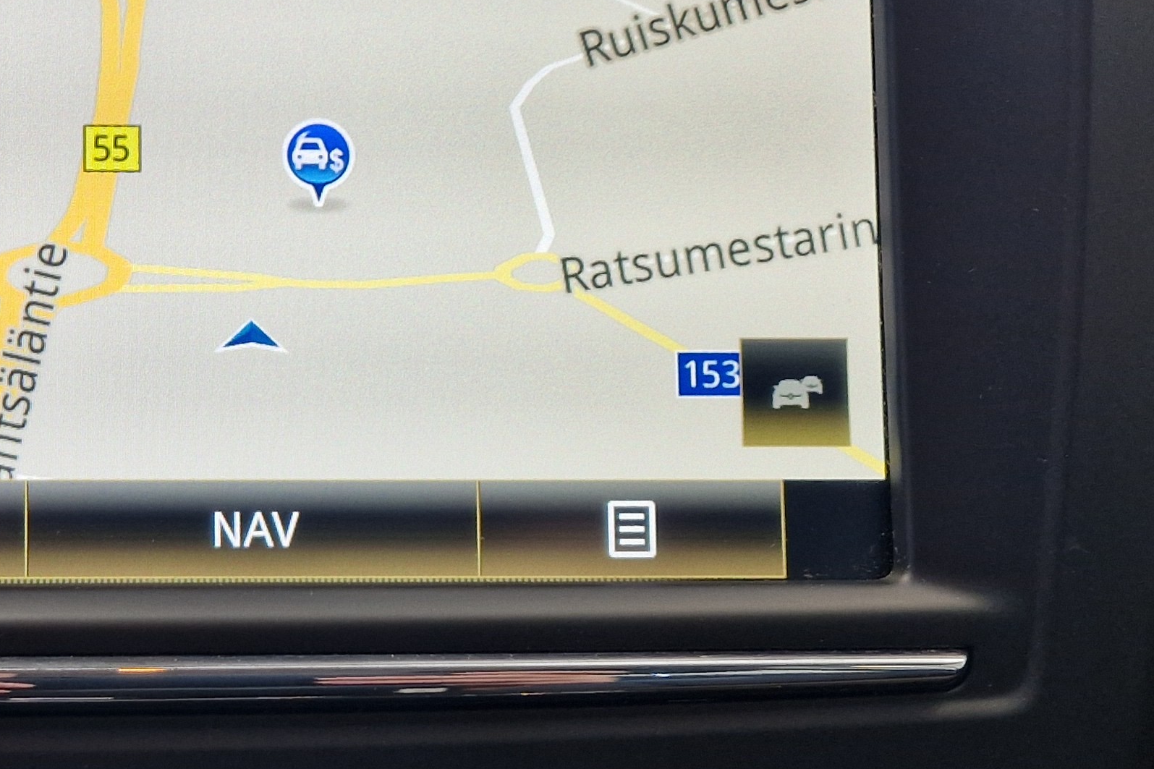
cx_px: 93
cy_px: 417
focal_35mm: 60
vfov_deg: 22.6
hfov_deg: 31.7
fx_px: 1923
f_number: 1.8
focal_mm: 5.4
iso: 50
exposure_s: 1/235
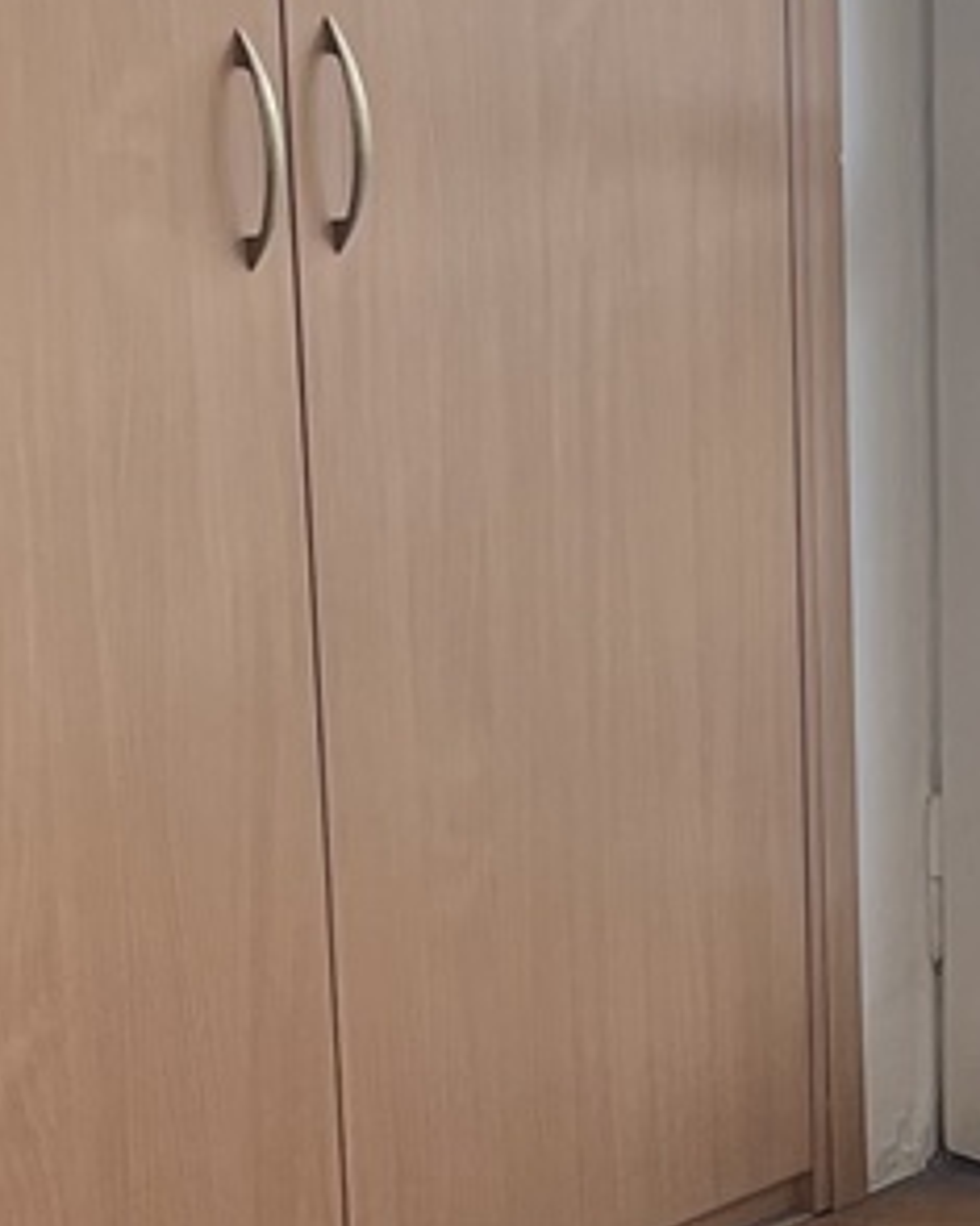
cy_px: 1276
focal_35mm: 166
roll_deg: +0.1
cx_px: 1259
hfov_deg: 9.2
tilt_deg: -19.0
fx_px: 6021
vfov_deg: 11.5
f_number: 1.6
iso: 50
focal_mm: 5.1
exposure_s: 1/121
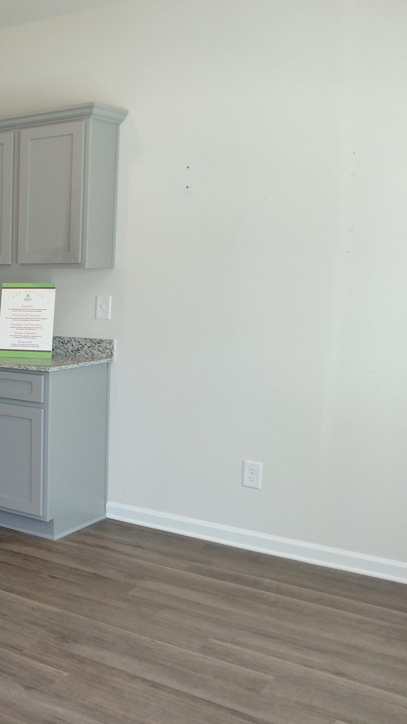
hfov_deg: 24.3
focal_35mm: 42
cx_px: -142
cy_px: 365
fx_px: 806
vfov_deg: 48.4
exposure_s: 1/120
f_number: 1.8
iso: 100
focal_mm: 4.69
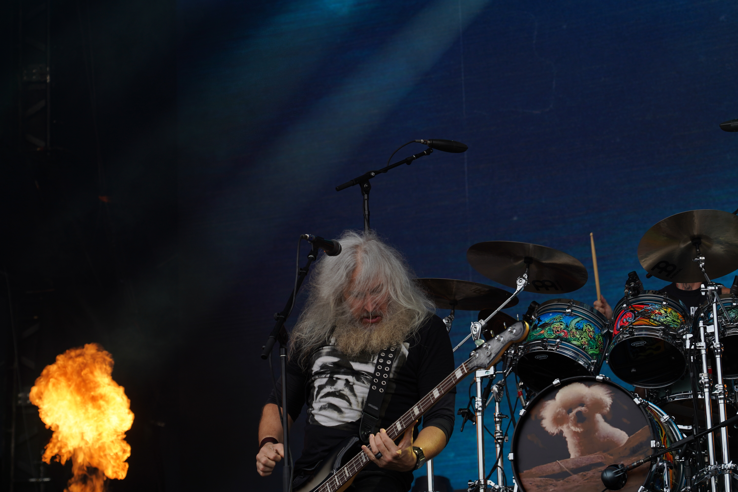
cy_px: 246
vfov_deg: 13.0
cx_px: 369
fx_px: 2152
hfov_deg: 19.5
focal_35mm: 105
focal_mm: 105
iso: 100
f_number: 5.6
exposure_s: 1/250
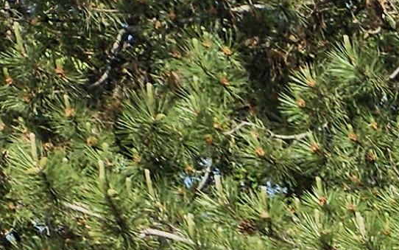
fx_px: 1958
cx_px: 1260
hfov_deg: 9.0
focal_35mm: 180
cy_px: 1004
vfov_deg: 6.1
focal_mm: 5.4
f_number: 1.8
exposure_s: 1/1632
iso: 25
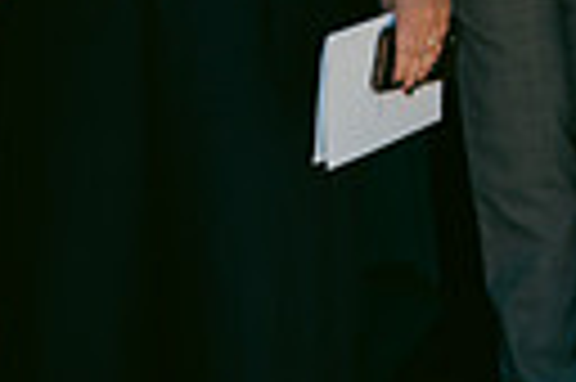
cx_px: -477
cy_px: -380
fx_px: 3260
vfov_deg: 6.5
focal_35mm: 204
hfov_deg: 9.6
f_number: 3.5
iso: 100
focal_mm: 45
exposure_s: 1/500
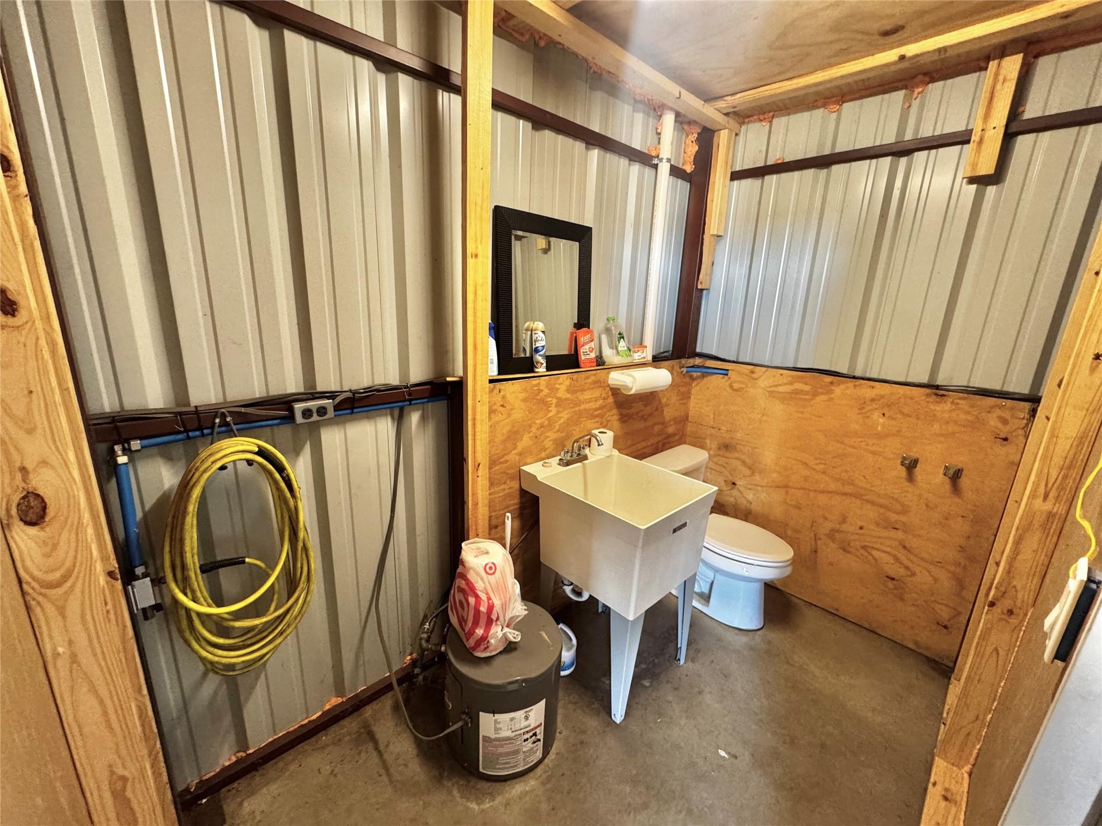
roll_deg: -1.7
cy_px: 413
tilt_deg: -15.1
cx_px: 551
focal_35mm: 14
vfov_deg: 85.7
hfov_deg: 102.1
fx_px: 446
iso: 400
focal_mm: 2.22
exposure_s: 1/60
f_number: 2.2
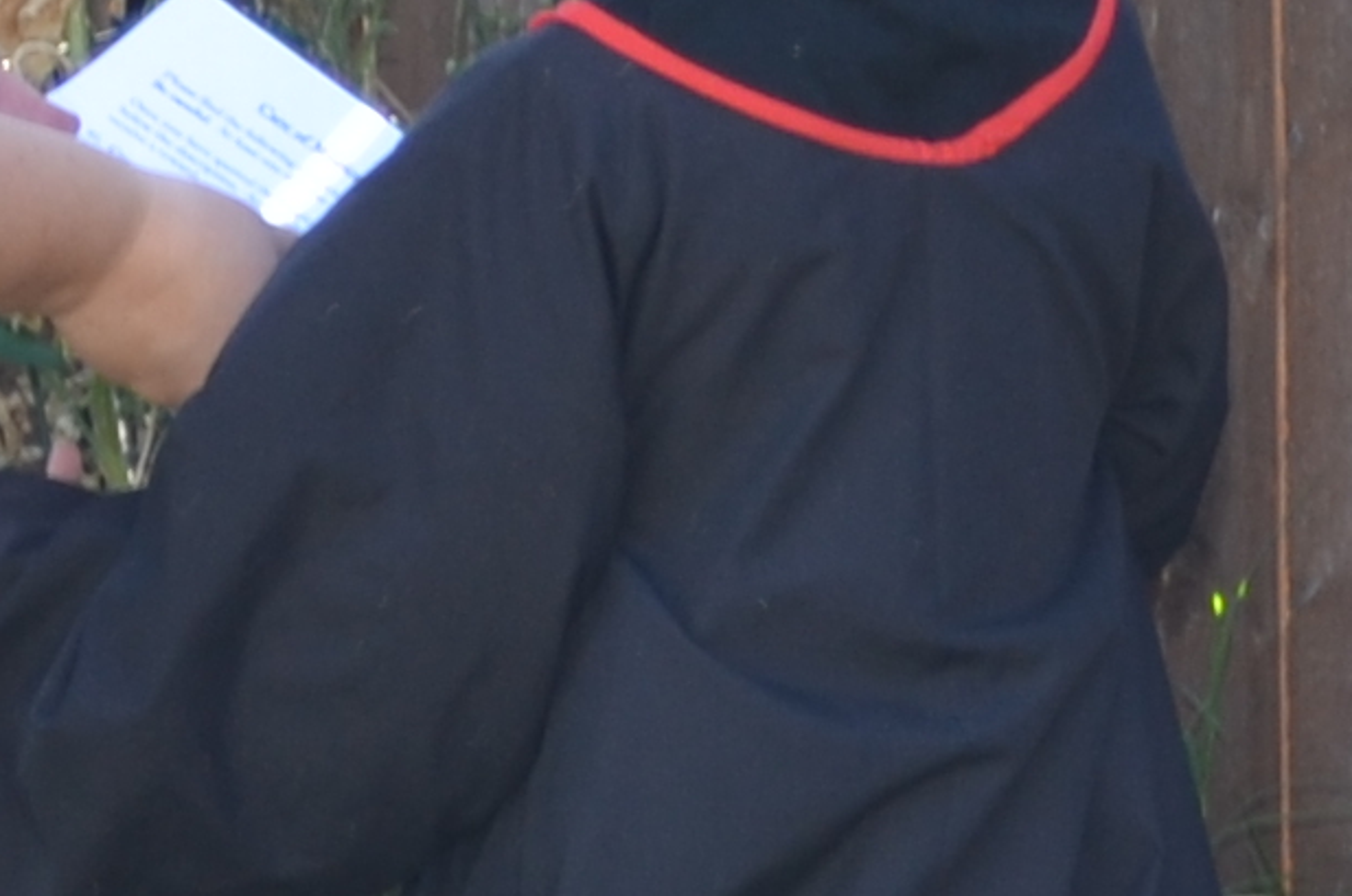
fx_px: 18856
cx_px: 1453
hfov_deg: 4.1
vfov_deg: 2.7
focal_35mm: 503
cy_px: -519
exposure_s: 1/125
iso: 125
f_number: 5.6
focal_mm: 42
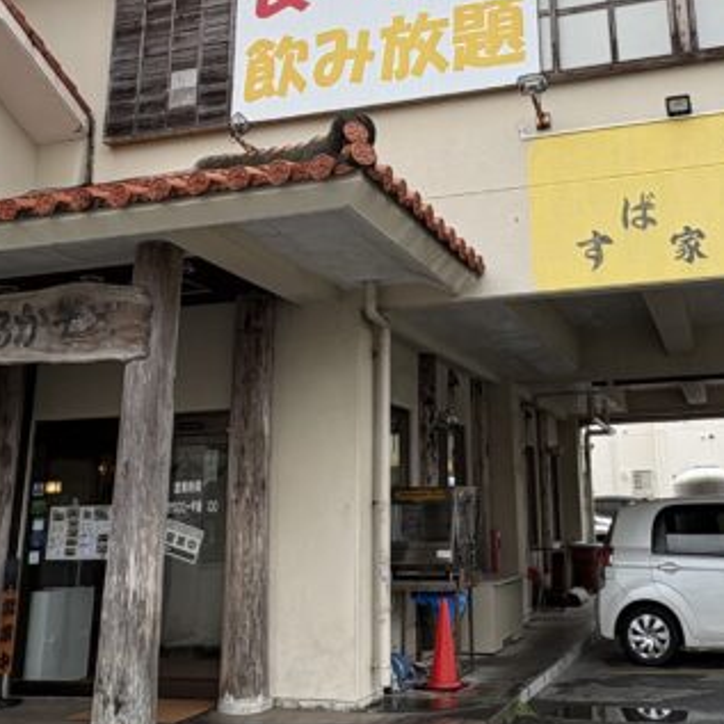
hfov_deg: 41.5
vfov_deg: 41.3
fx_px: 947
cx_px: 464
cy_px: 238
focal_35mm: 40
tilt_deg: +17.0
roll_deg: +3.3
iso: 40
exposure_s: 1/476
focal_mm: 2.22
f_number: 2.2
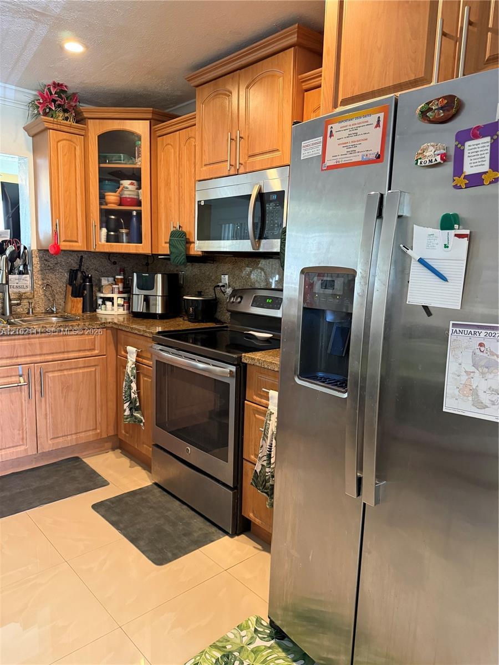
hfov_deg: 56.8
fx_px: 461
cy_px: 332
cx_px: 250
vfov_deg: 71.6
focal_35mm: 24
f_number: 1.78
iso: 640
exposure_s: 1/60
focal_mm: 6.76
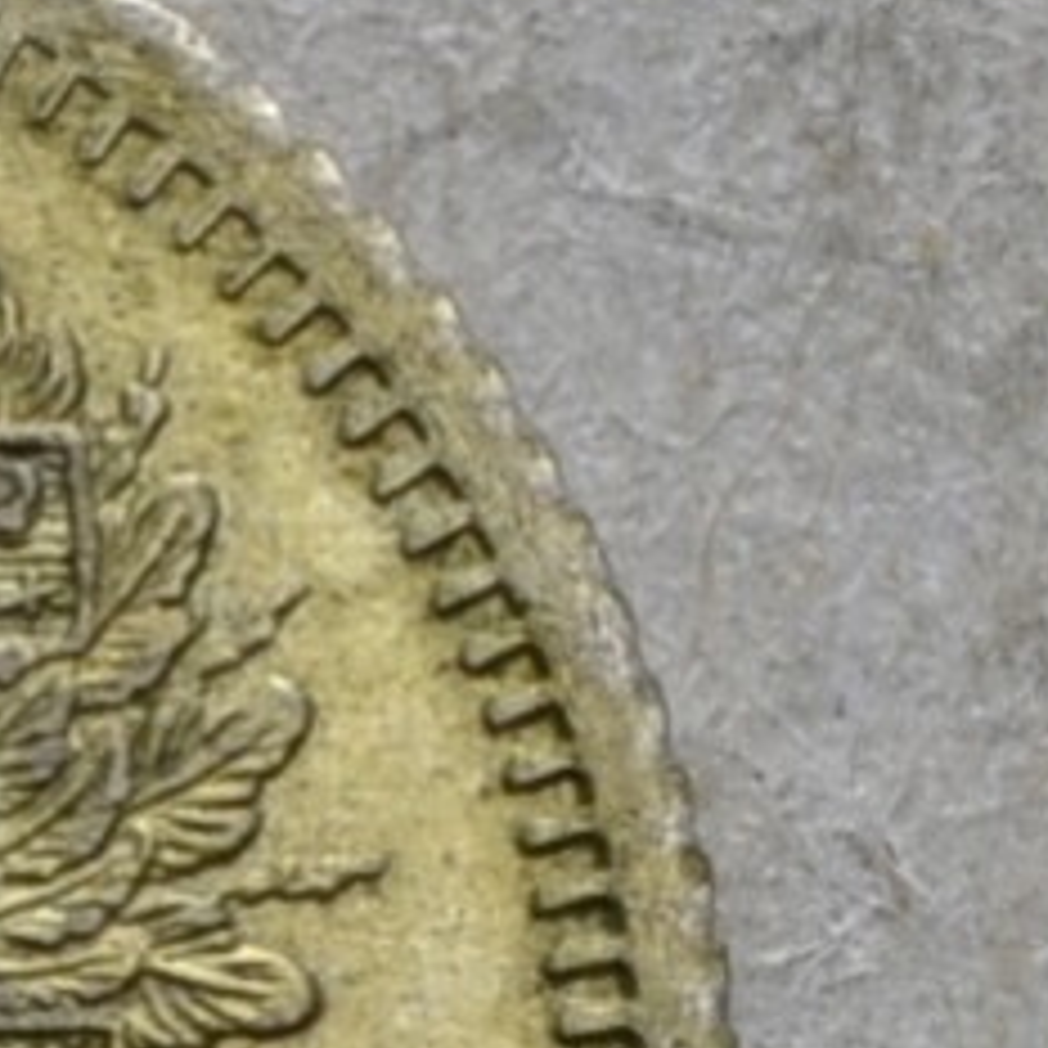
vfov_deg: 2.4
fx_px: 25294
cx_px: 895
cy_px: 1232
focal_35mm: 738
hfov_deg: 2.4
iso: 400
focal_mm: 55
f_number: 14
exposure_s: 1/200
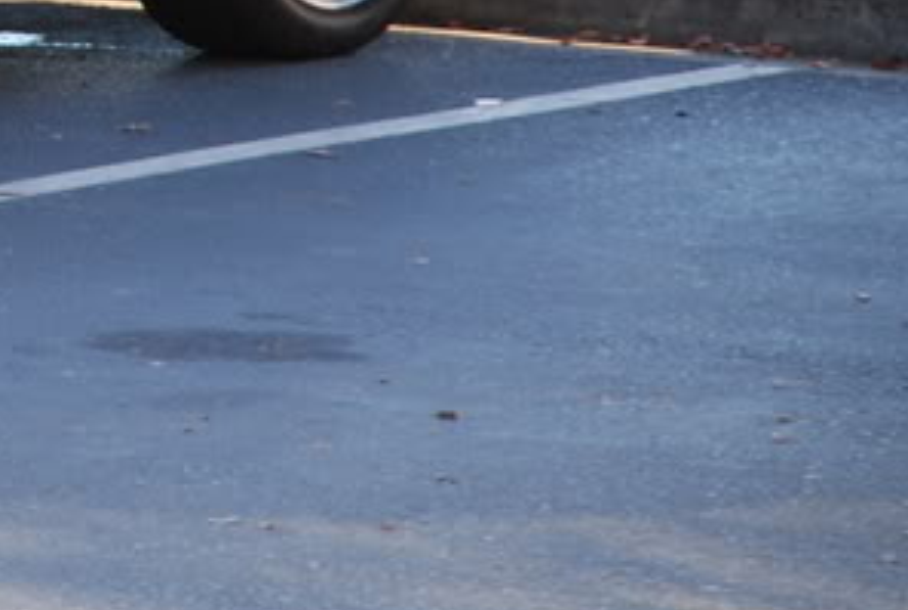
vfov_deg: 2.0
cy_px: -302
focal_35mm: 701
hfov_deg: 2.9
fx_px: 17719
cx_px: -603
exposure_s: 1/100
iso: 400
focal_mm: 135
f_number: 5.6
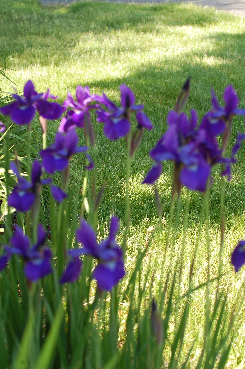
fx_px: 1074
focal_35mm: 105
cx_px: 122
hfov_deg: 13.0
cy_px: 184
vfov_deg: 19.5
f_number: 9
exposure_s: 1/100
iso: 400
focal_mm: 70
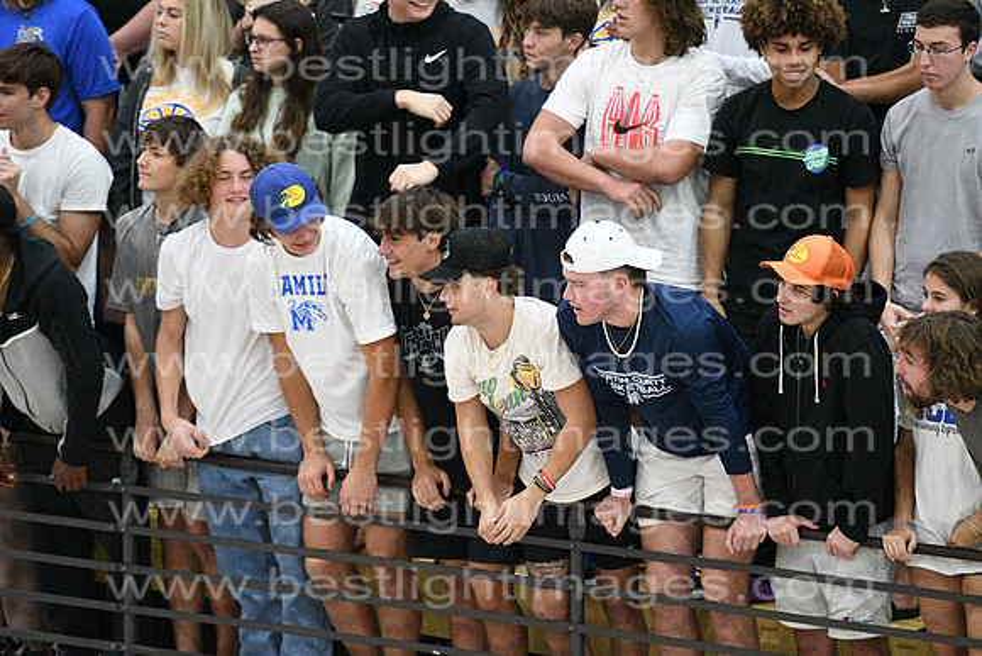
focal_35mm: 278
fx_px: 7571
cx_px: 491
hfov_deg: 7.4
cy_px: 328
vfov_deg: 5.0
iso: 12800
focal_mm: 185
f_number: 3.5
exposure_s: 1/800
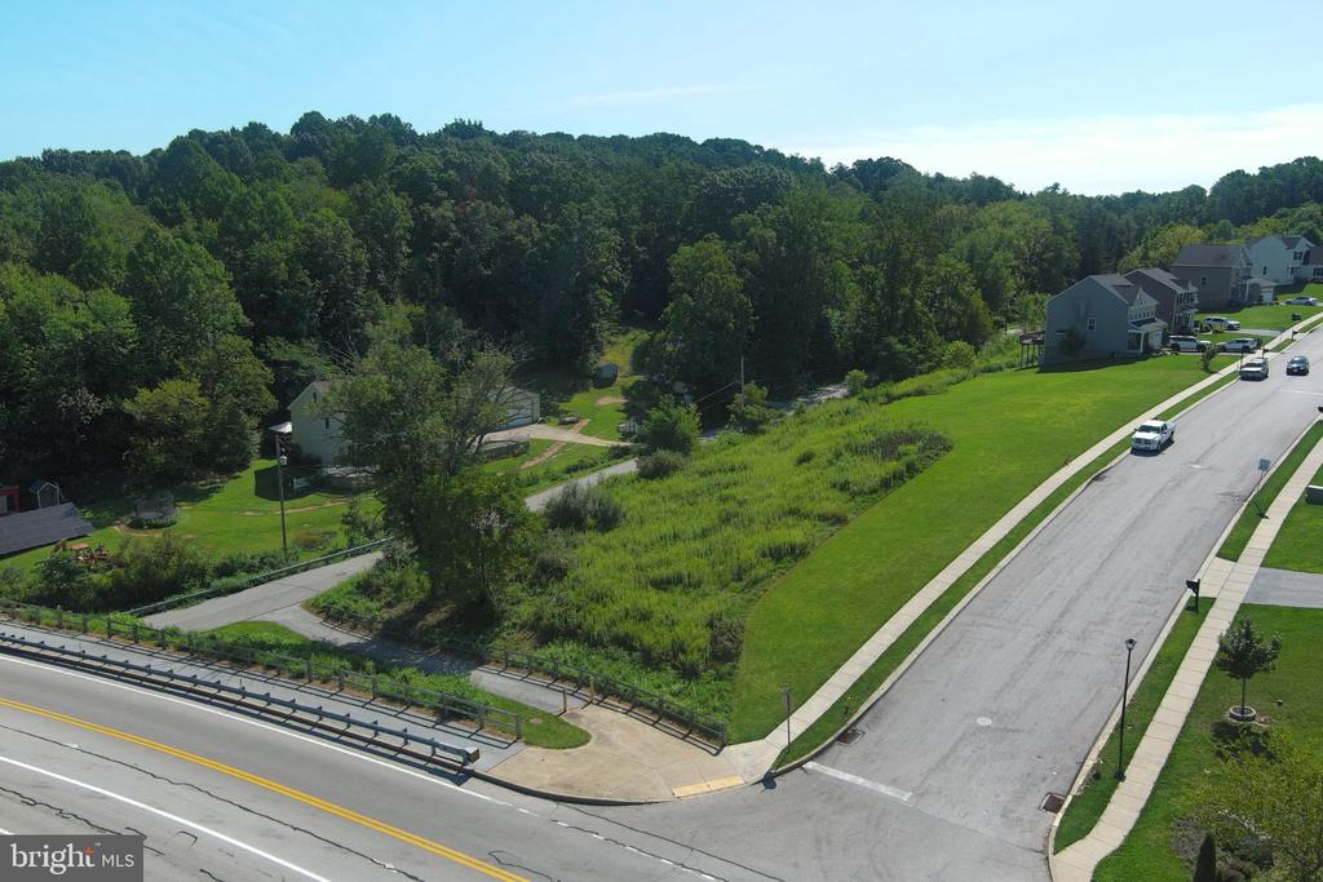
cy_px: 441
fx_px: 1066
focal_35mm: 29
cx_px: 662
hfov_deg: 63.7
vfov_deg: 45.0
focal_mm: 10.57
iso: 100
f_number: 2.8
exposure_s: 1/1397
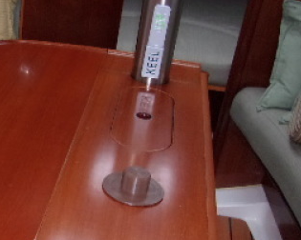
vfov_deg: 22.8
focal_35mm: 67
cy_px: 140
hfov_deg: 27.1
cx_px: 17
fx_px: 597
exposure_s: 1/34
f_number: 3
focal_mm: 4.9
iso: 200
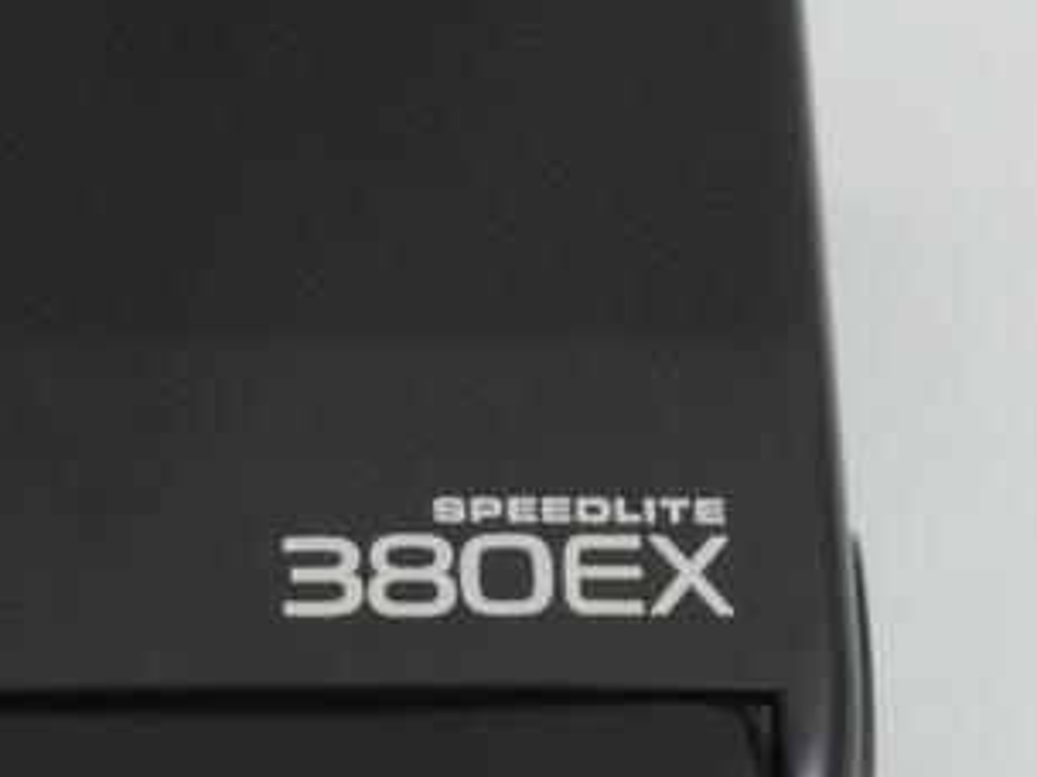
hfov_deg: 14.2
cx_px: 106
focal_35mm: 138
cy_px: 903
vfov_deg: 10.6
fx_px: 4134
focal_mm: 6.3
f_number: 3.2
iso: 400
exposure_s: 1/40
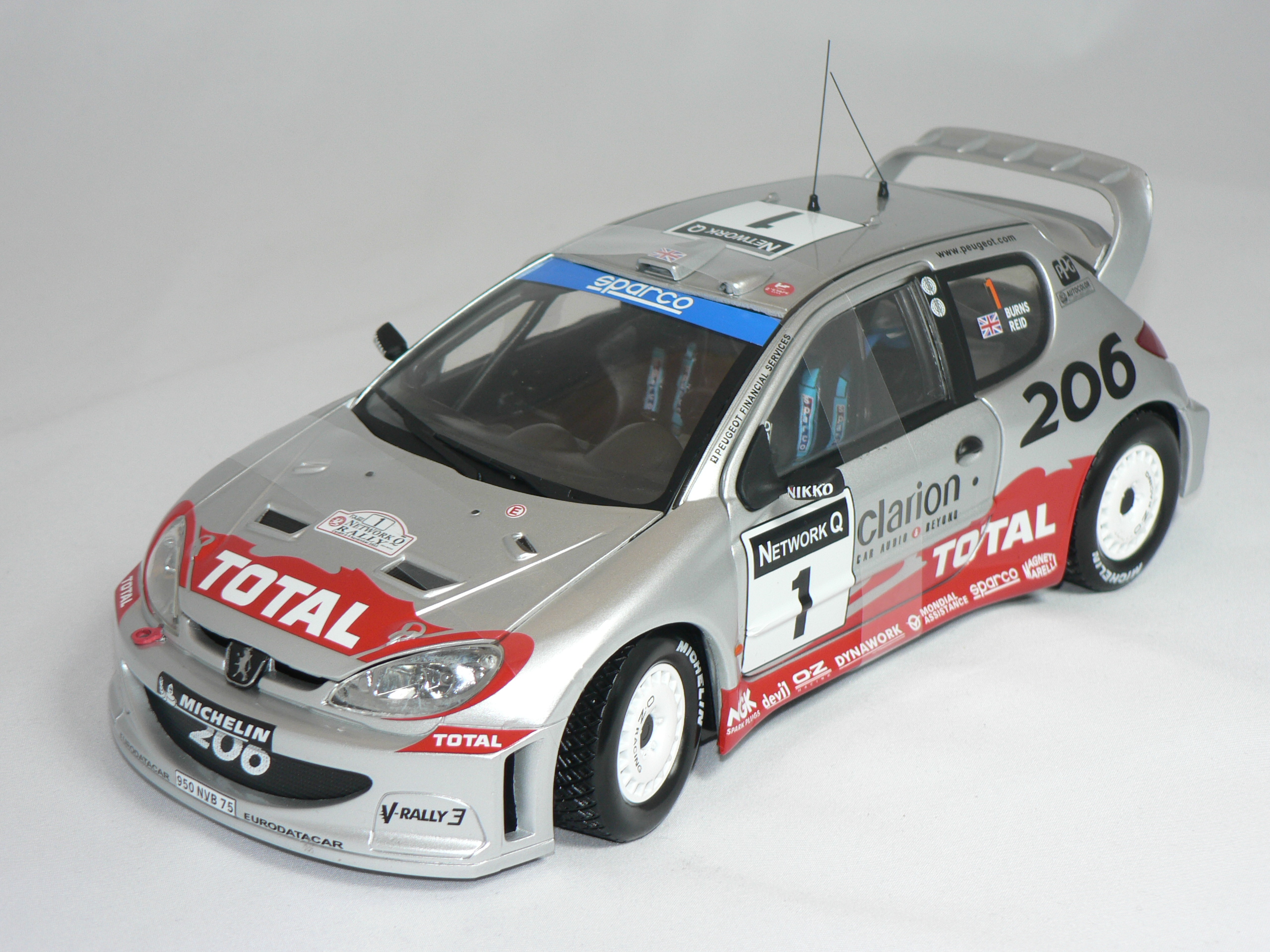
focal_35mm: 76
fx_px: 2788
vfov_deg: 19.4
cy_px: 476
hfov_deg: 25.7
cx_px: 635
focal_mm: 12.6
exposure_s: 1/80
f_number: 3.2
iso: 80
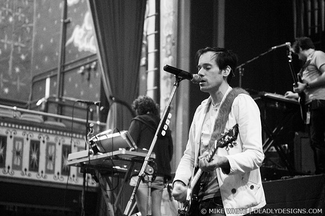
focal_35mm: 105
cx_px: 162
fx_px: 947
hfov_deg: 19.5
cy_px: 108
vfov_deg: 13.0
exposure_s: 1/30
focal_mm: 70
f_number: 2.8
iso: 800
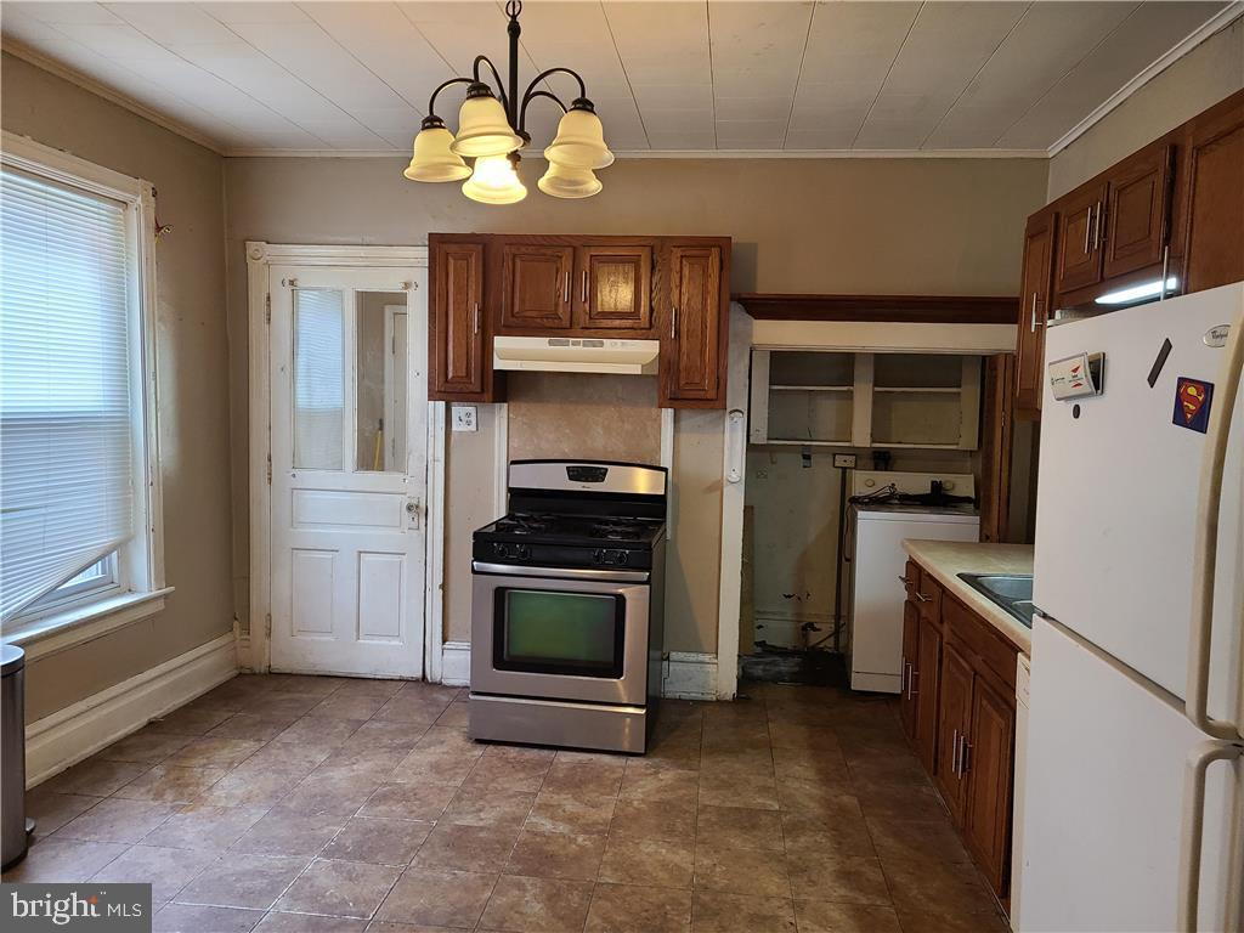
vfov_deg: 53.1
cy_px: 466
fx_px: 934
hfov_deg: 67.3
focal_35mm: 26
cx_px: 622
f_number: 1.8
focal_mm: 5.4
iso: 250
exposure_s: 1/59
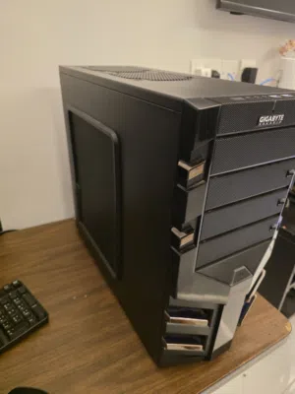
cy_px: 197
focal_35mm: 23
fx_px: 261
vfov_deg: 73.9
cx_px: 148
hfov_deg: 58.9
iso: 1250
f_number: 1.7
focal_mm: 6.3
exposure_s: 1/33.3
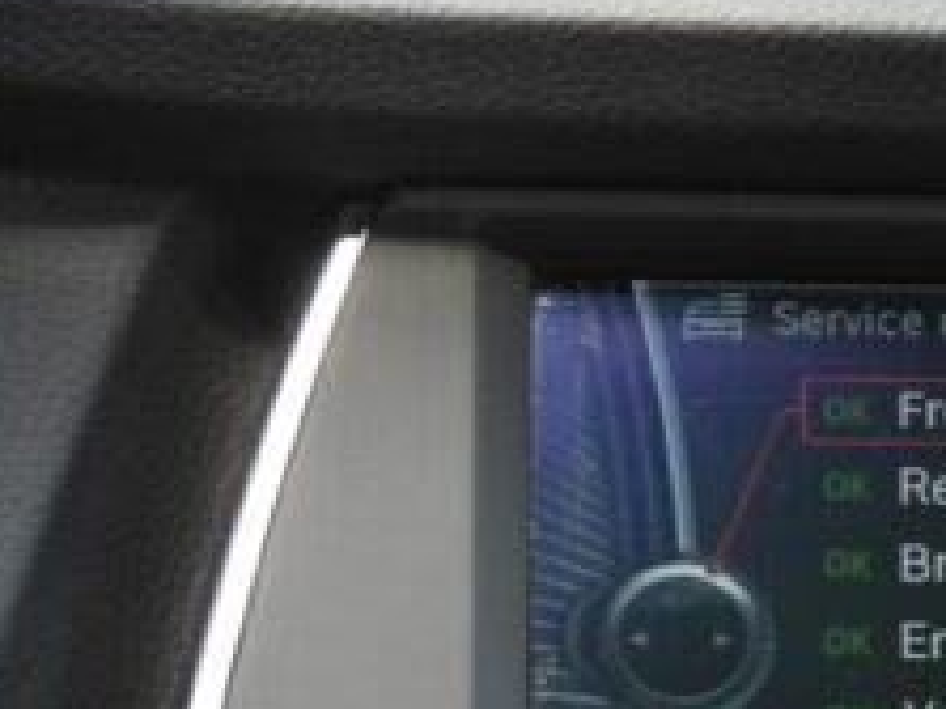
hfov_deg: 7.2
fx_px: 7429
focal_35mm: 272
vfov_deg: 5.4
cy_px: 768
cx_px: 1345
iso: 110
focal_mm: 15.3
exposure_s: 1/60
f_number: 3.5
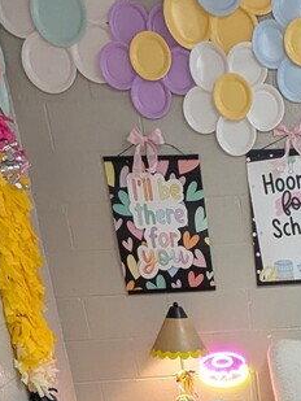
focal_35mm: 53
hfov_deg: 23.1
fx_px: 614
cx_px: 432
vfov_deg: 27.9
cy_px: 558
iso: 175
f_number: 2.2
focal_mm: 2.35
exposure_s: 1/60
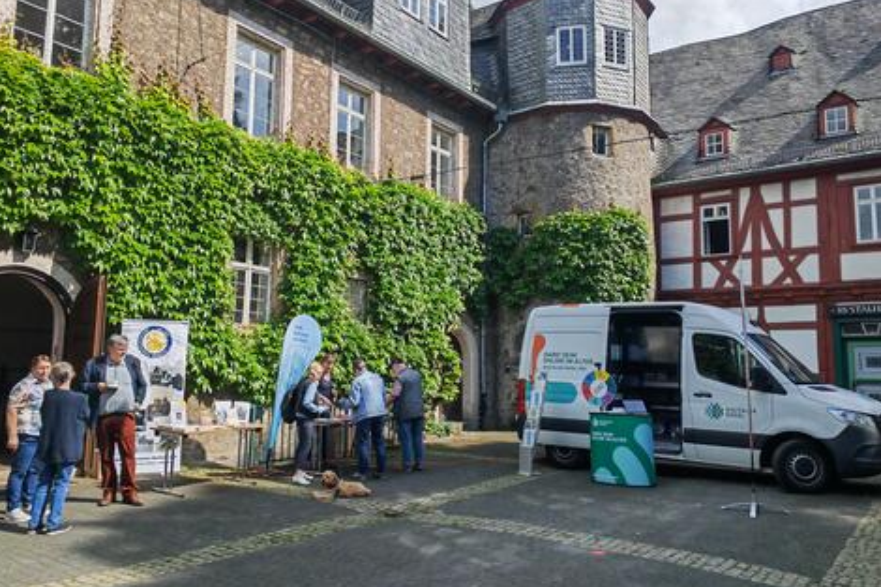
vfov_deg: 44.9
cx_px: 441
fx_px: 709
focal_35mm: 29
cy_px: 274
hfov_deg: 63.7
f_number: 1.8
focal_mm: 5.53
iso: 50
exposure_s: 1/2900
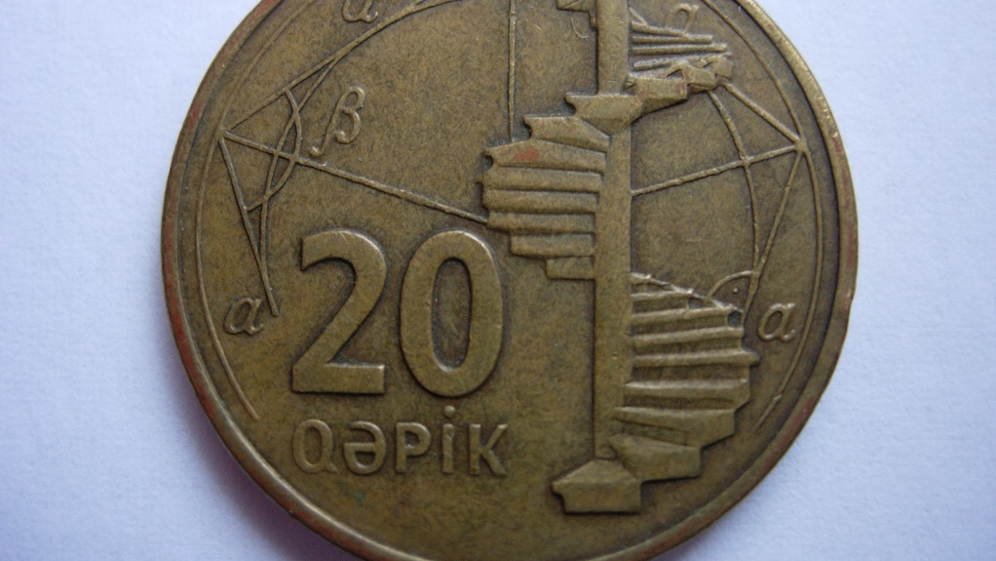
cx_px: 492
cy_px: 251
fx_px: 1109
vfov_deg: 28.3
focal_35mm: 42
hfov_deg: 48.4
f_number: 2.8
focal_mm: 7.8
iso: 89
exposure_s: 1/32
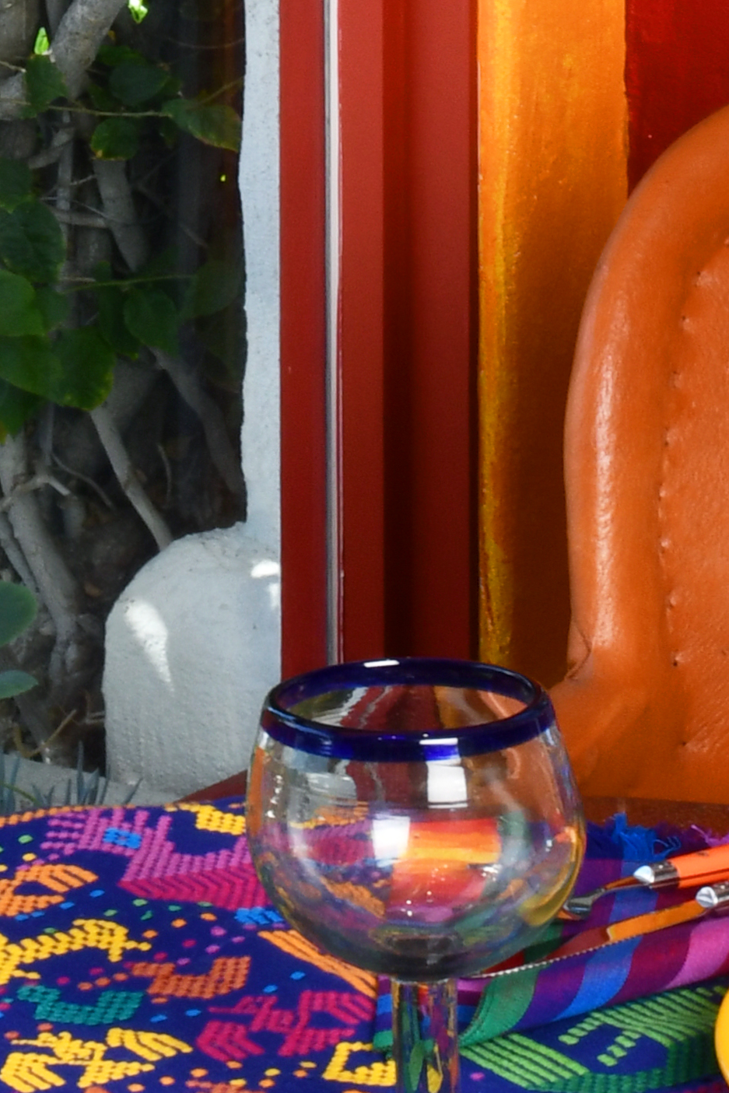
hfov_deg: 9.7
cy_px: 419
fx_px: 4281
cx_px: 296
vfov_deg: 14.5
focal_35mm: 141
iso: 200
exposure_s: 1/25
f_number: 18
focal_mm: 24
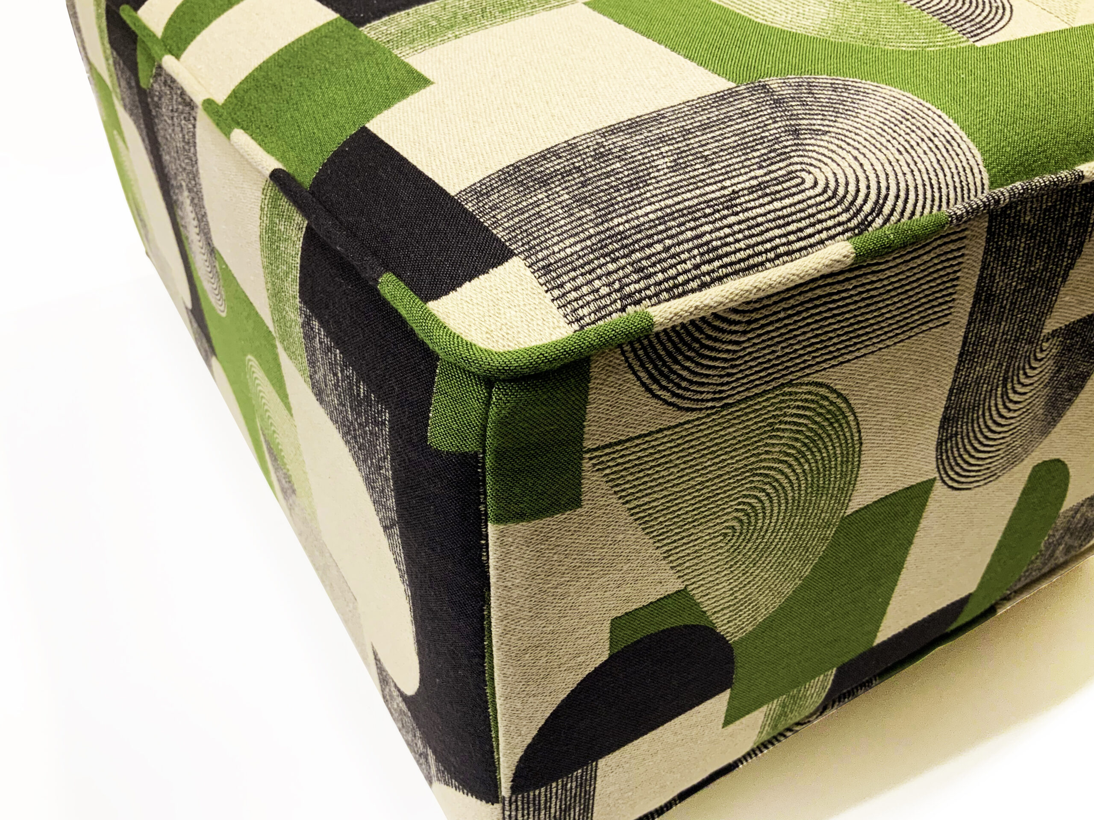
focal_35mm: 29
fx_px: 917
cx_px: 547
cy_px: 410
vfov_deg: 48.2
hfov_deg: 61.7
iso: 50
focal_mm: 3
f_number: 1.8
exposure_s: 1/50
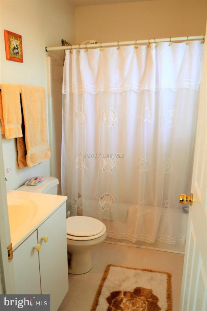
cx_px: 104
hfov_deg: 45.6
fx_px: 246
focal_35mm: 28
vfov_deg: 64.6
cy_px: 156
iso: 500
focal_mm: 19
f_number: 8
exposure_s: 1/60
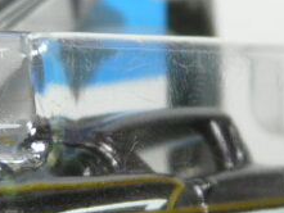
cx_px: 58
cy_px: 163
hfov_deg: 6.9
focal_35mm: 285
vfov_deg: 5.2
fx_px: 2339
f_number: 3.2
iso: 125
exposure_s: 1/50
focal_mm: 10.8
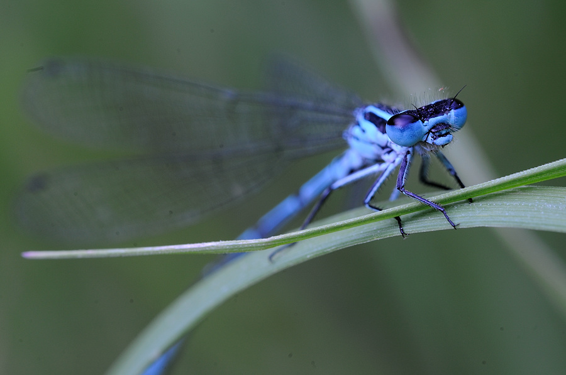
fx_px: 2355
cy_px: 188
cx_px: 283
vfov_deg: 9.1
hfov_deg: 13.7
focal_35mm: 150
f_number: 18
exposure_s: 6
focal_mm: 100
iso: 200
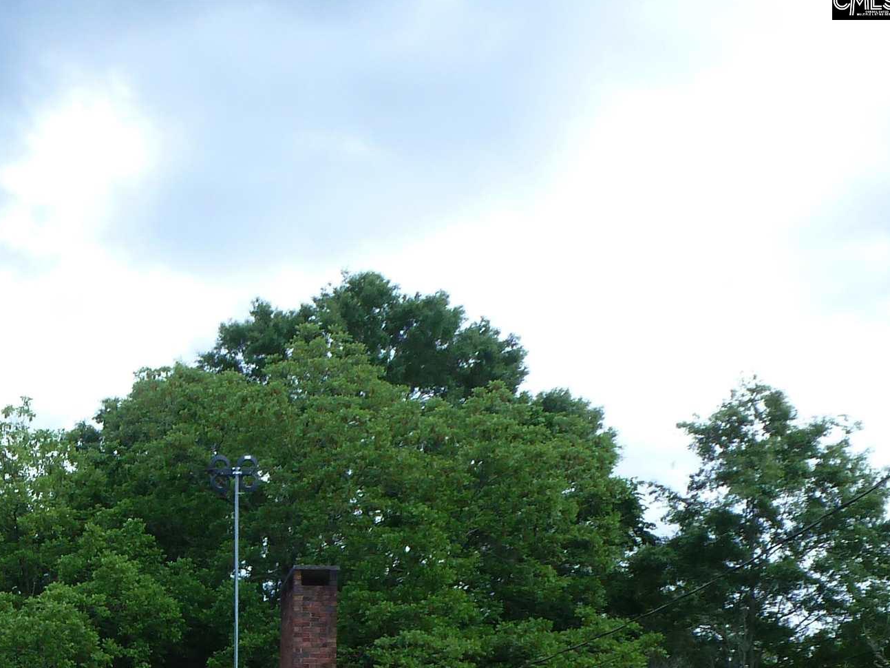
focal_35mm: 57
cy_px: 778
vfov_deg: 23.7
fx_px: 1466
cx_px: -159
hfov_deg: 29.4
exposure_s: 1/320
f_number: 4
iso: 100
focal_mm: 4.3
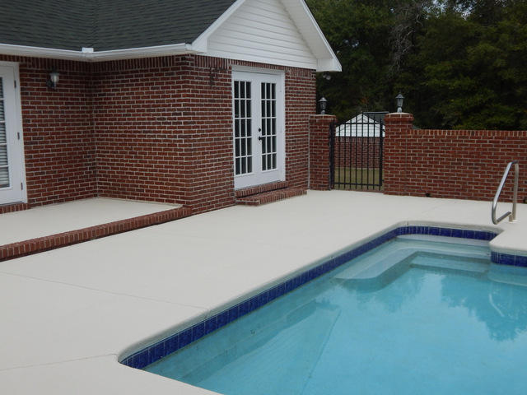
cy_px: 198
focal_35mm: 38
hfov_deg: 49.0
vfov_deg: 37.7
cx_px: 264
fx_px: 579
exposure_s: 1/1000
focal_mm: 6.8
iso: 125
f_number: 3.4
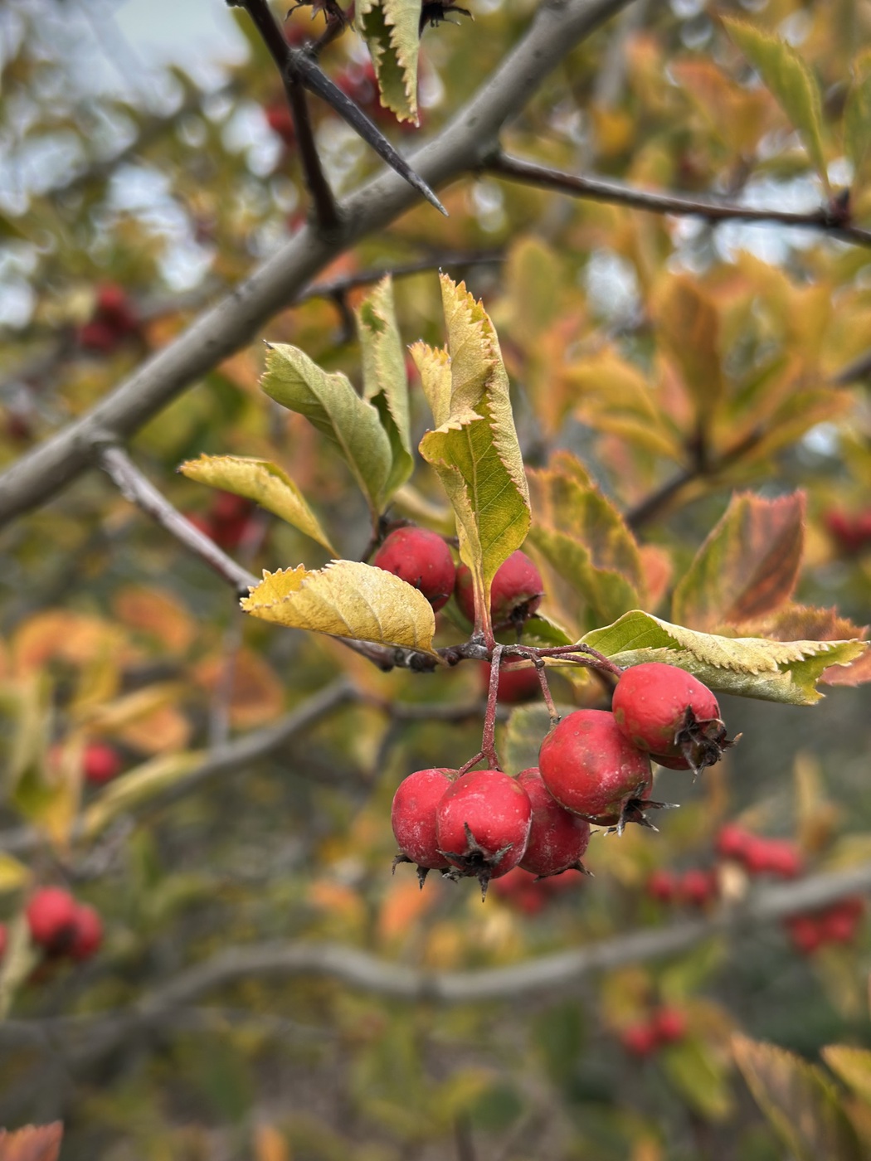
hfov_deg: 30.3
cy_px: 580
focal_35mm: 48
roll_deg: +6.7
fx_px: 1610
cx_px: 436
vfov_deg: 39.7
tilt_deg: +2.5
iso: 80
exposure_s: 1/672
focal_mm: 6.86
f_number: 1.78
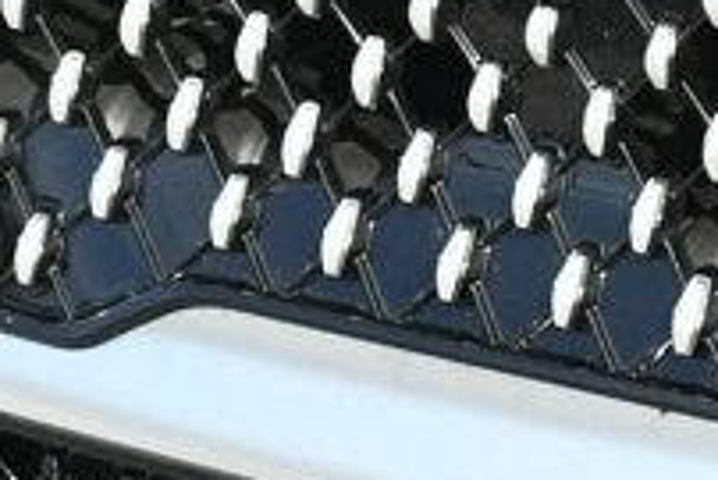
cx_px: 729
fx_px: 6486
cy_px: -25
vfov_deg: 4.2
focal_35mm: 325
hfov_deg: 6.3
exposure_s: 1/250
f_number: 6.3
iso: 200
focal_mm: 32
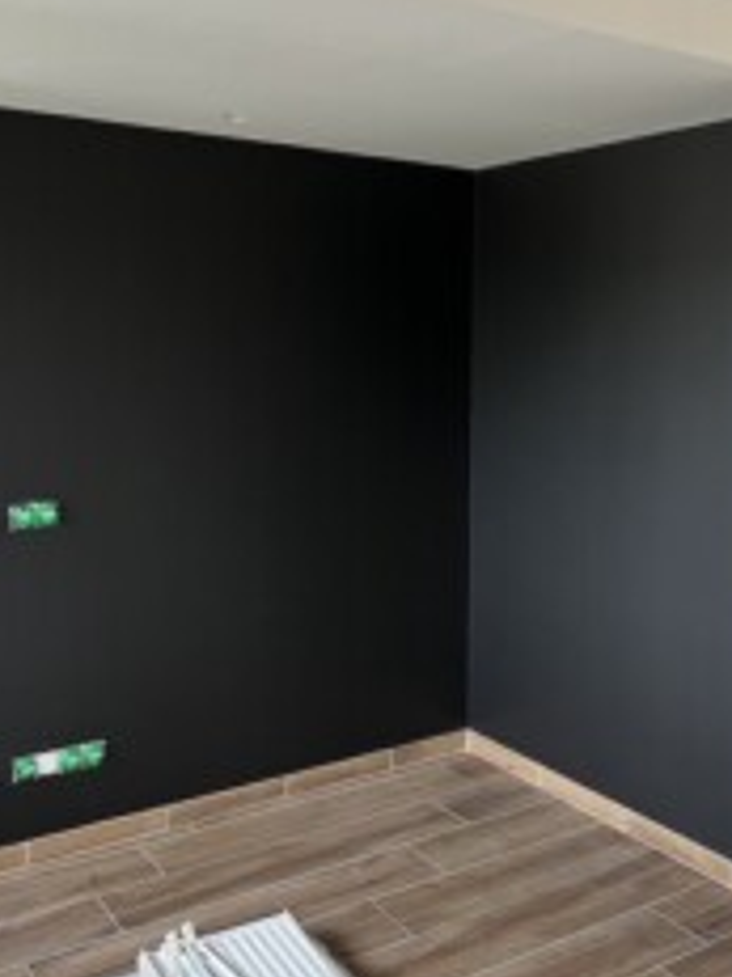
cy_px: 379
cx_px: 449
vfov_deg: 47.5
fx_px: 1101
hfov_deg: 36.6
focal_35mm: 39
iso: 100
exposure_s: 1/50
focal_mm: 5.7
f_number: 1.5
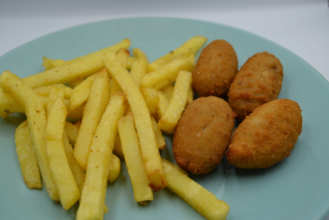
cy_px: 110
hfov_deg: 42.3
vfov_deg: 28.9
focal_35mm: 46
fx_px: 425
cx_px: 164
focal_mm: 31
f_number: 5.6
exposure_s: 1/125
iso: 100
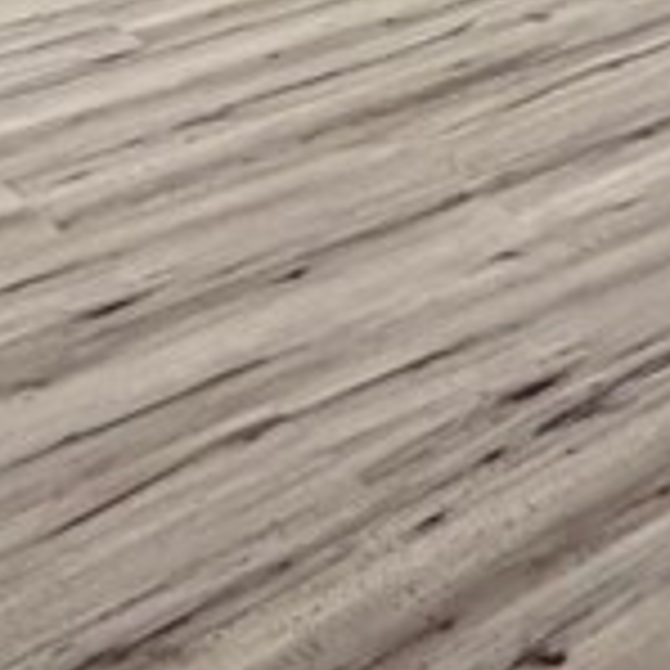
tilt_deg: +1.4
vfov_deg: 15.9
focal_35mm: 85
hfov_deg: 19.0
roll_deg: +0.0
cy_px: -683
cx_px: 854
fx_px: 1861
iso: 200
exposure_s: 1/60
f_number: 2.2
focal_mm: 2.22
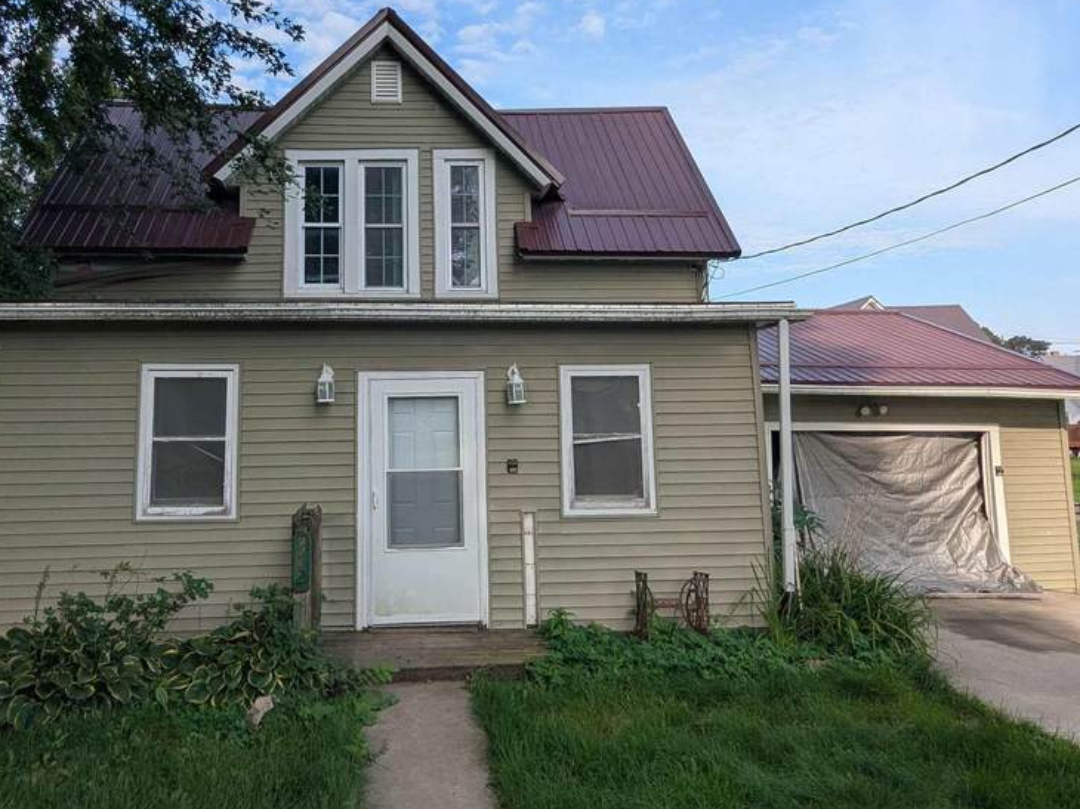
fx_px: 873
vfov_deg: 49.3
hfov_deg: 63.2
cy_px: 314
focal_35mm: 28
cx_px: 461
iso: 53
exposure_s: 1/838
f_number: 2.2
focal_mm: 2.35
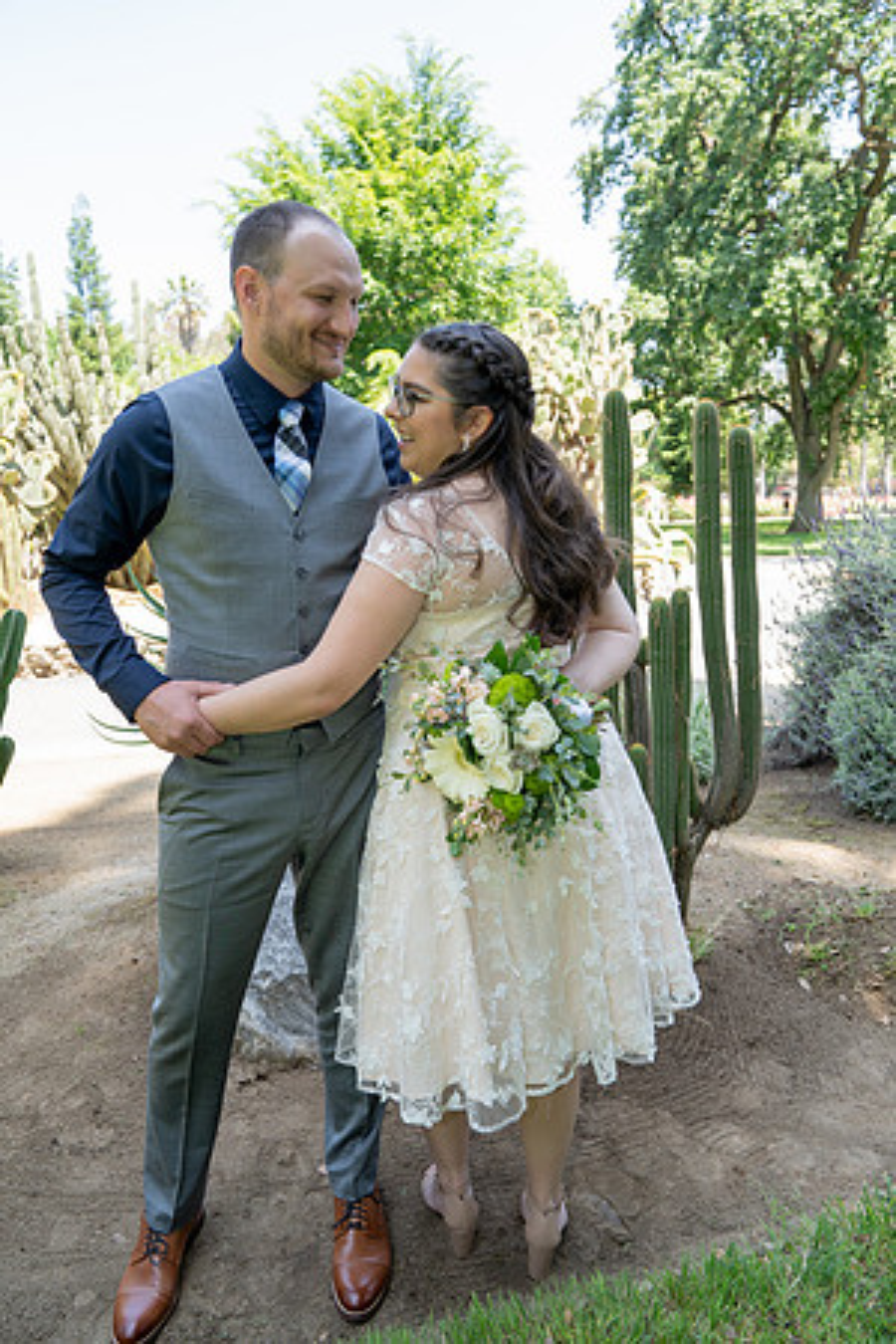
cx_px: 448
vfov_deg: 67.4
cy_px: 672
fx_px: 1008
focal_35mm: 27
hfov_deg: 47.9
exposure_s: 1/250
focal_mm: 27
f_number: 4
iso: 250
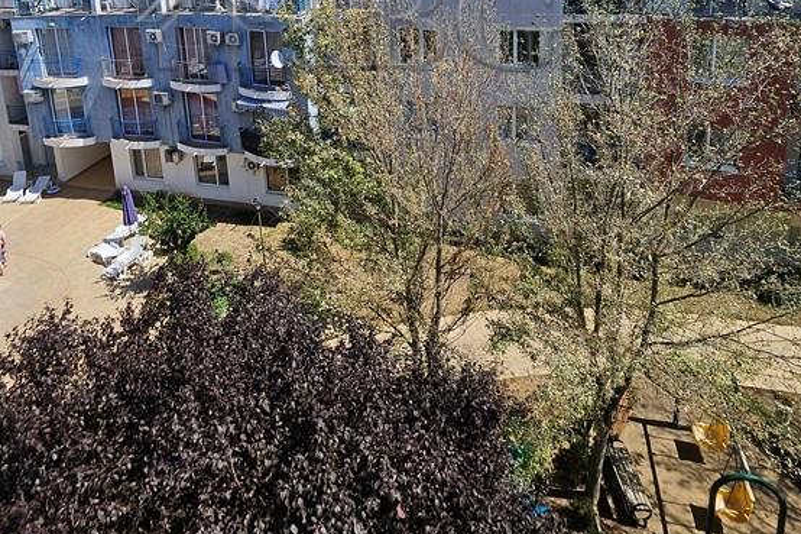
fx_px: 556
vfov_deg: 45.3
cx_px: 347
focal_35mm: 25
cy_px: 32
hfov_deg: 71.2
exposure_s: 1/1614
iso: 32
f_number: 2.2
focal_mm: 1.7
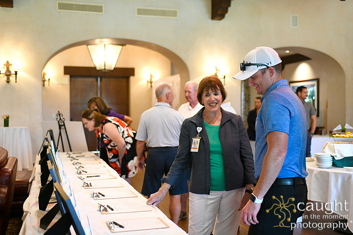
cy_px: 118
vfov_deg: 29.9
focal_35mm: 45
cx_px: 176
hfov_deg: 43.6
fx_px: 441
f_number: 2.8
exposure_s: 1/80
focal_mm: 45
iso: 1600
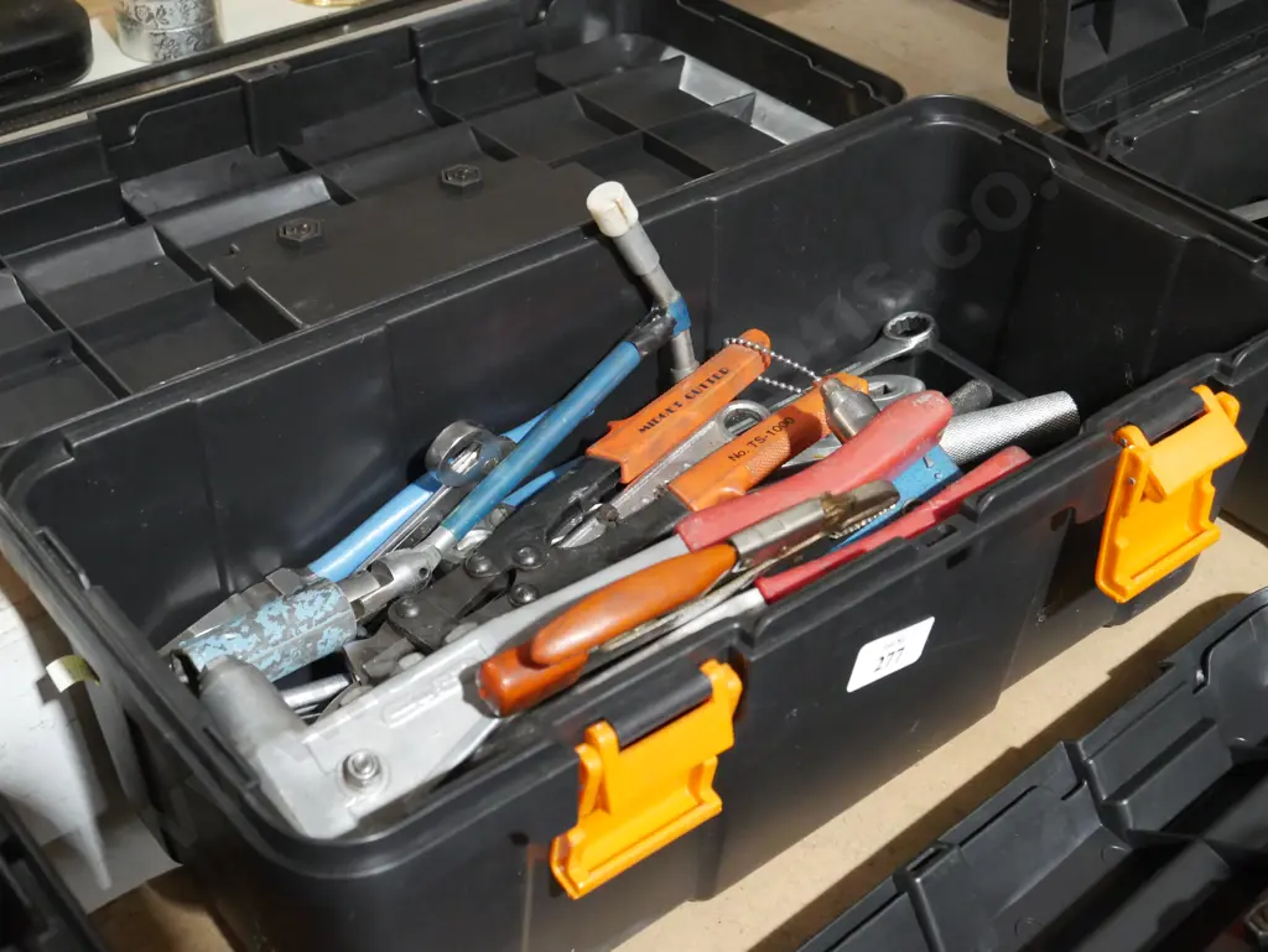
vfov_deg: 30.3
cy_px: 476
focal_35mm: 48
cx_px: 634
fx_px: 1759
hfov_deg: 39.6
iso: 3200
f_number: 5.2
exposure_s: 1/50
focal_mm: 24
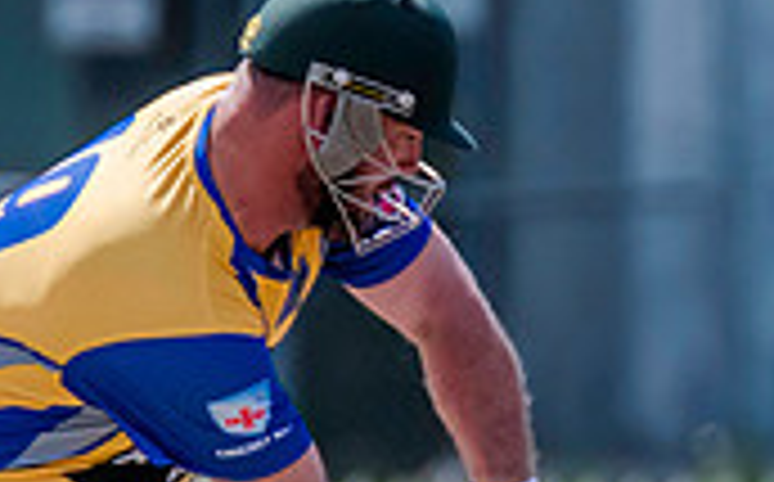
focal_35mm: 2489
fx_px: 52435
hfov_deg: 0.8
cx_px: 68
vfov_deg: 0.5
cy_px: 563
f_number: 6.3
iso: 800
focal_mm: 500
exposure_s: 1/2500
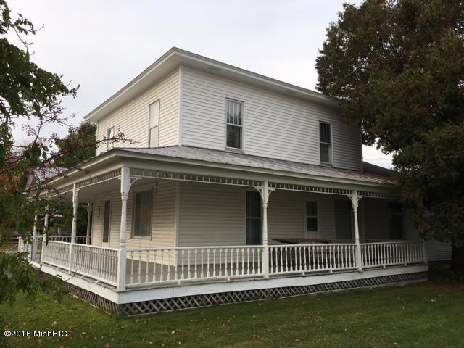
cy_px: 174
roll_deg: -1.0
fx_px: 389
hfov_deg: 61.7
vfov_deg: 48.2
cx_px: 232
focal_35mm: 29
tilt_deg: +8.7
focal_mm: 4.15
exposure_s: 1/646
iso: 25
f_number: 2.2
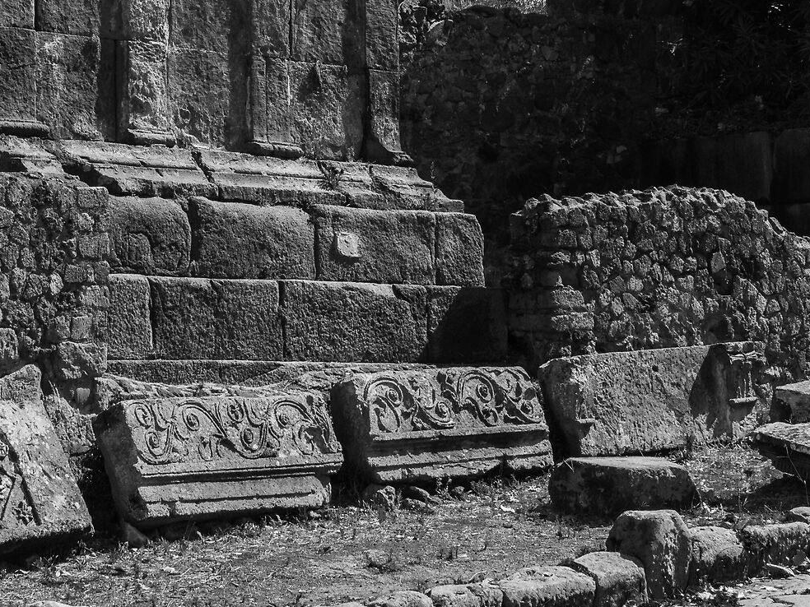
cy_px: 152
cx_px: 247
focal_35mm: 123
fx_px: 2882
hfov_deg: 16.0
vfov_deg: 12.0
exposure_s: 1/250
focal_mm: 35
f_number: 8
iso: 200
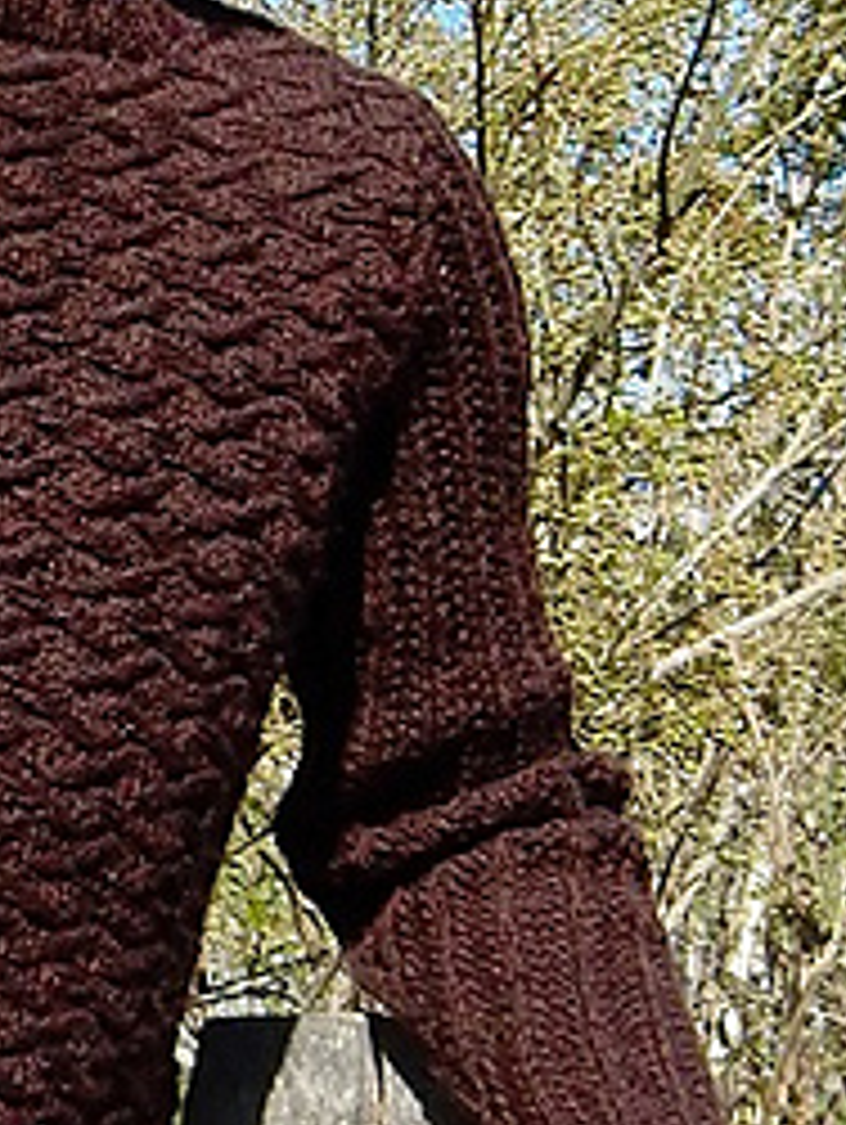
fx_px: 2082
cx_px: -202
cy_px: 212
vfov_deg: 29.5
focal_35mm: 64
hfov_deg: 21.2
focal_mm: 4.5
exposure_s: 1/1000
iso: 125
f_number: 3.7
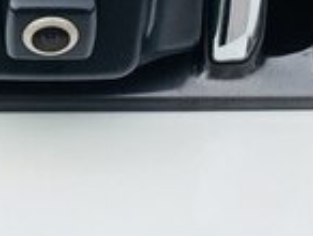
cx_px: 24
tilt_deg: -23.2
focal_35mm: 131
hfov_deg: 14.8
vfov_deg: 10.7
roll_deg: -1.4
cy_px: -171
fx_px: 1186
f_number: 2.2
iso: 25
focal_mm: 4.15
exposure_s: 1/1026
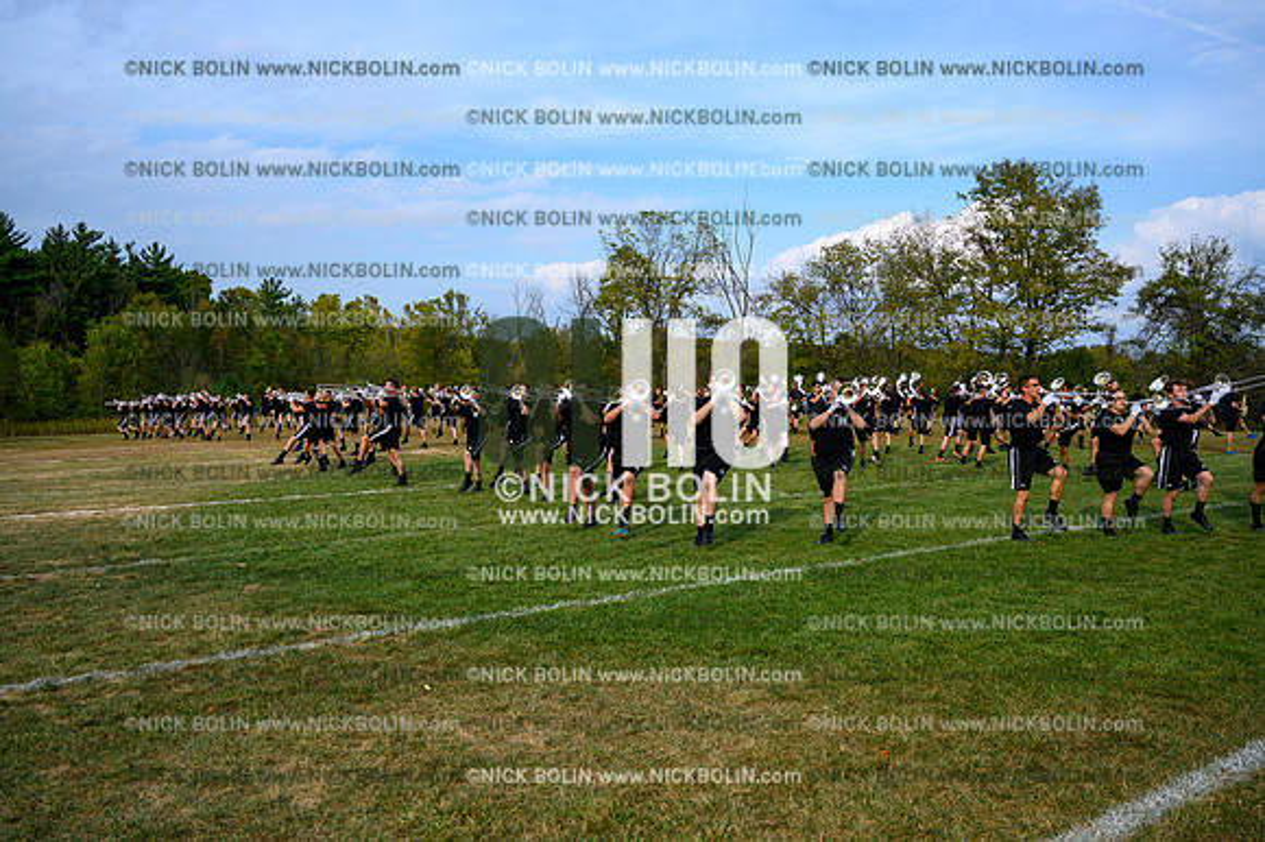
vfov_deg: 45.6
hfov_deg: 64.6
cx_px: 632
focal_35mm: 28
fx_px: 1001
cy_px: 421
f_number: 4.5
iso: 200
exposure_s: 1/2000
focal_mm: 28.5
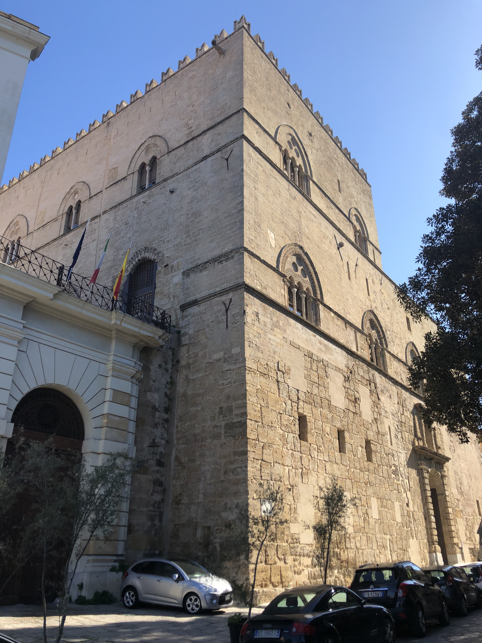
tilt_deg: +24.2
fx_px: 520
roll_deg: +0.7
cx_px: 241
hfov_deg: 49.7
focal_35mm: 28
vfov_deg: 63.4
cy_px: 322
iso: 20
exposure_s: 1/979
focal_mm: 4
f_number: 1.8
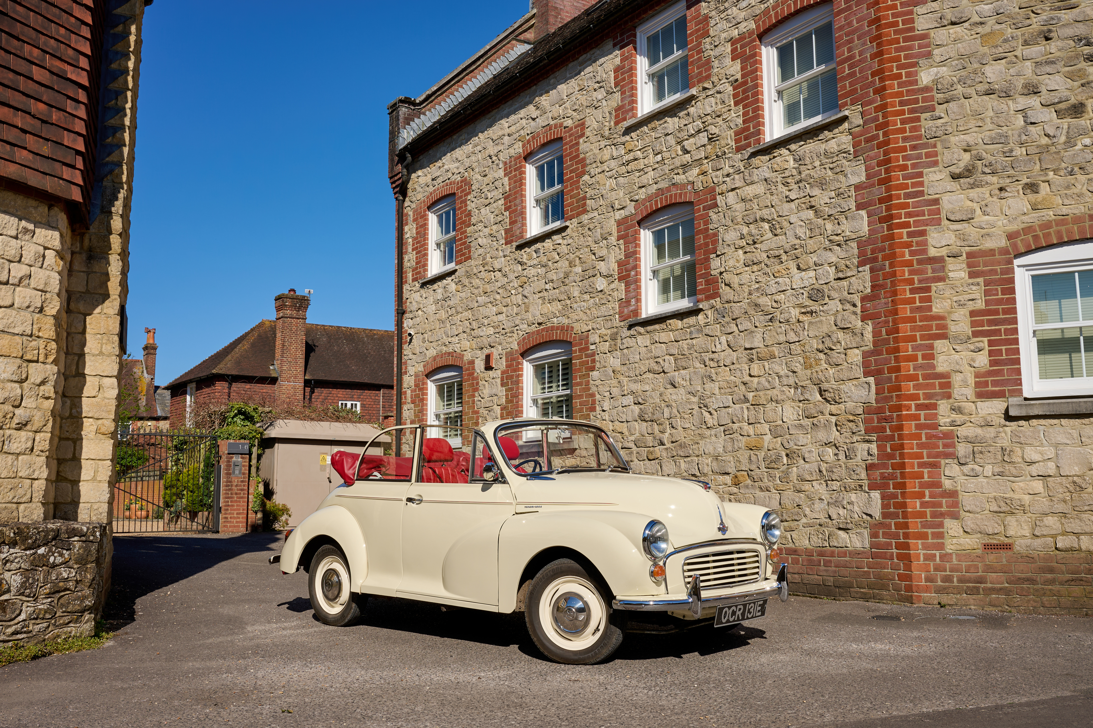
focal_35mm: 34
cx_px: 546
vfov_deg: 38.9
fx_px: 1032
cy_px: 364
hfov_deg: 55.8
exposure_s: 1/320
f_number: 11
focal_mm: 34
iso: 100
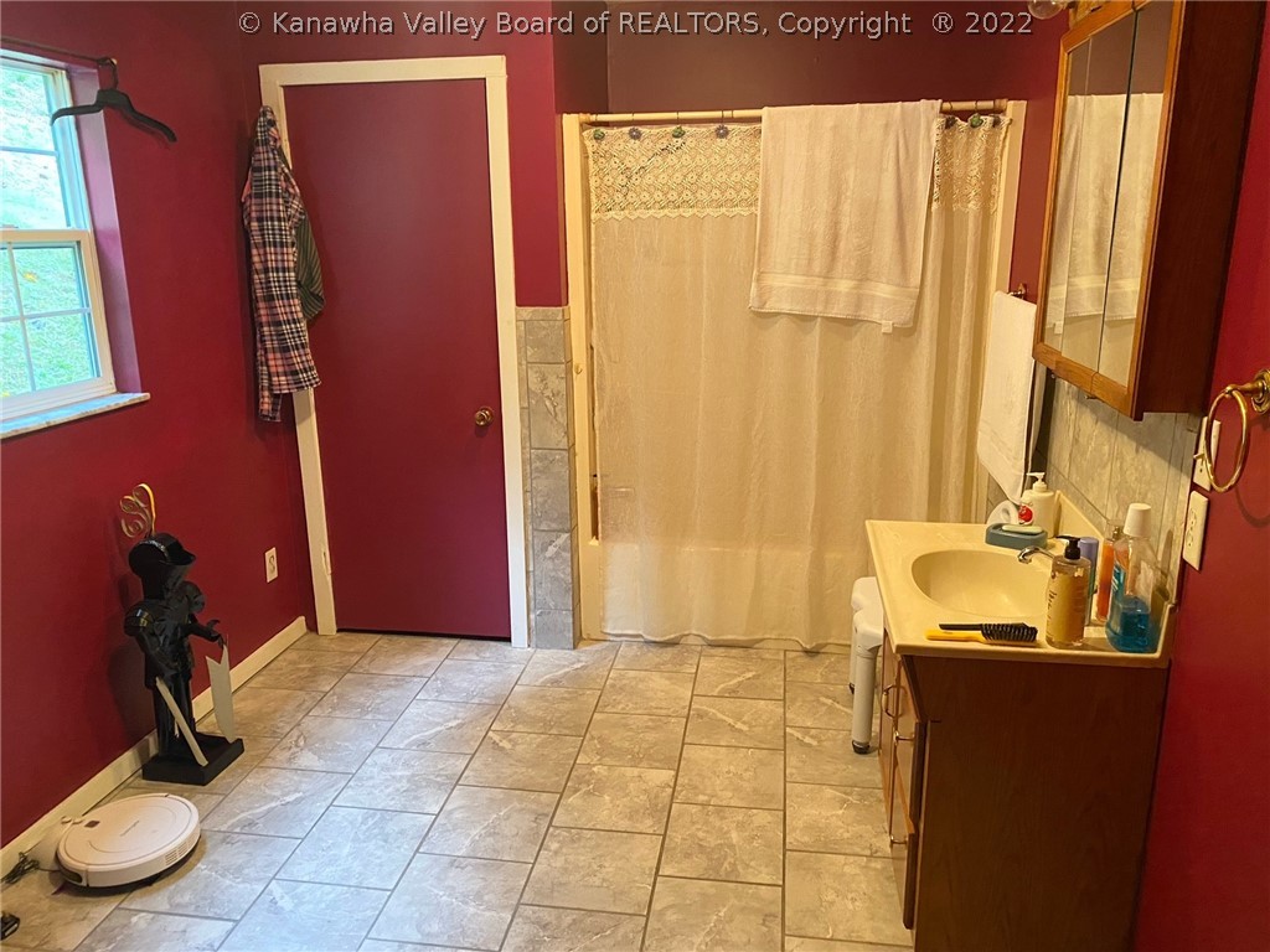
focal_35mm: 26
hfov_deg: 67.3
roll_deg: +1.2
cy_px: 476
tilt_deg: -14.9
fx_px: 954
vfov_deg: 53.1
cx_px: 635
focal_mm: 4.25
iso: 500
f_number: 1.8
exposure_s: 1/40
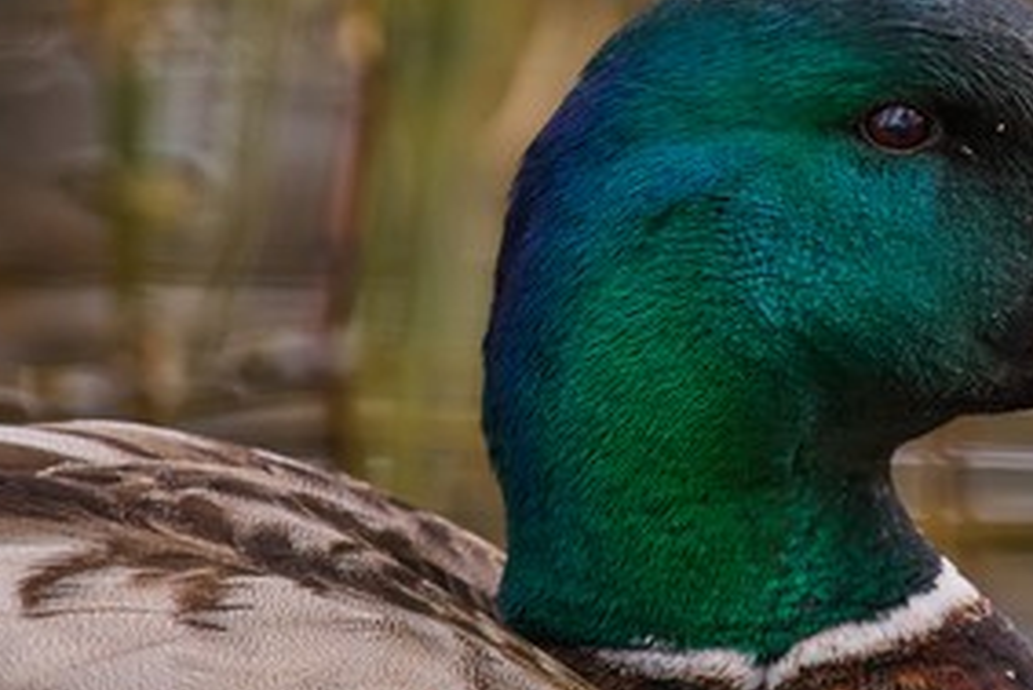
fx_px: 32440
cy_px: 235
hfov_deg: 1.8
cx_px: 934
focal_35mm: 1130
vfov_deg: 1.2
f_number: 7.1
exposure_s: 1/250
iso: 400
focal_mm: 500
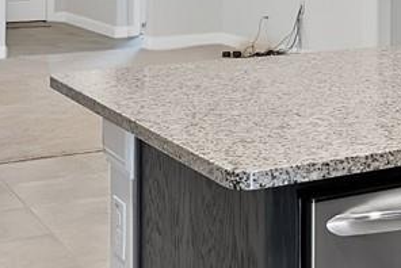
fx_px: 903
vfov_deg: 16.0
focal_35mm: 81
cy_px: -84
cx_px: 420
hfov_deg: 23.7
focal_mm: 12
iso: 640
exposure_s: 1/1.67
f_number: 9
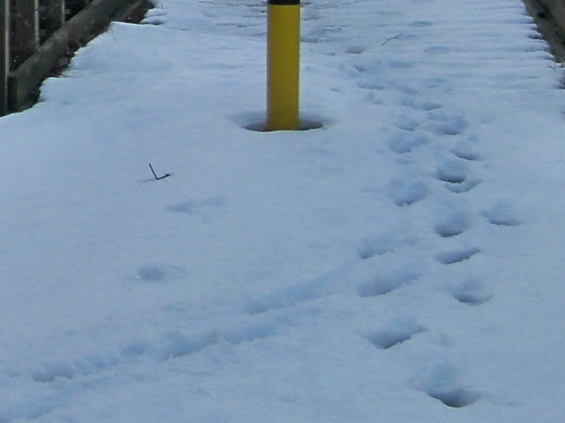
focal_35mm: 174
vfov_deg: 8.3
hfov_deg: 10.7
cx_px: -429
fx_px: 2839
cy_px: -213
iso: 80
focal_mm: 6.2
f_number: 3.5
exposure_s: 1/250
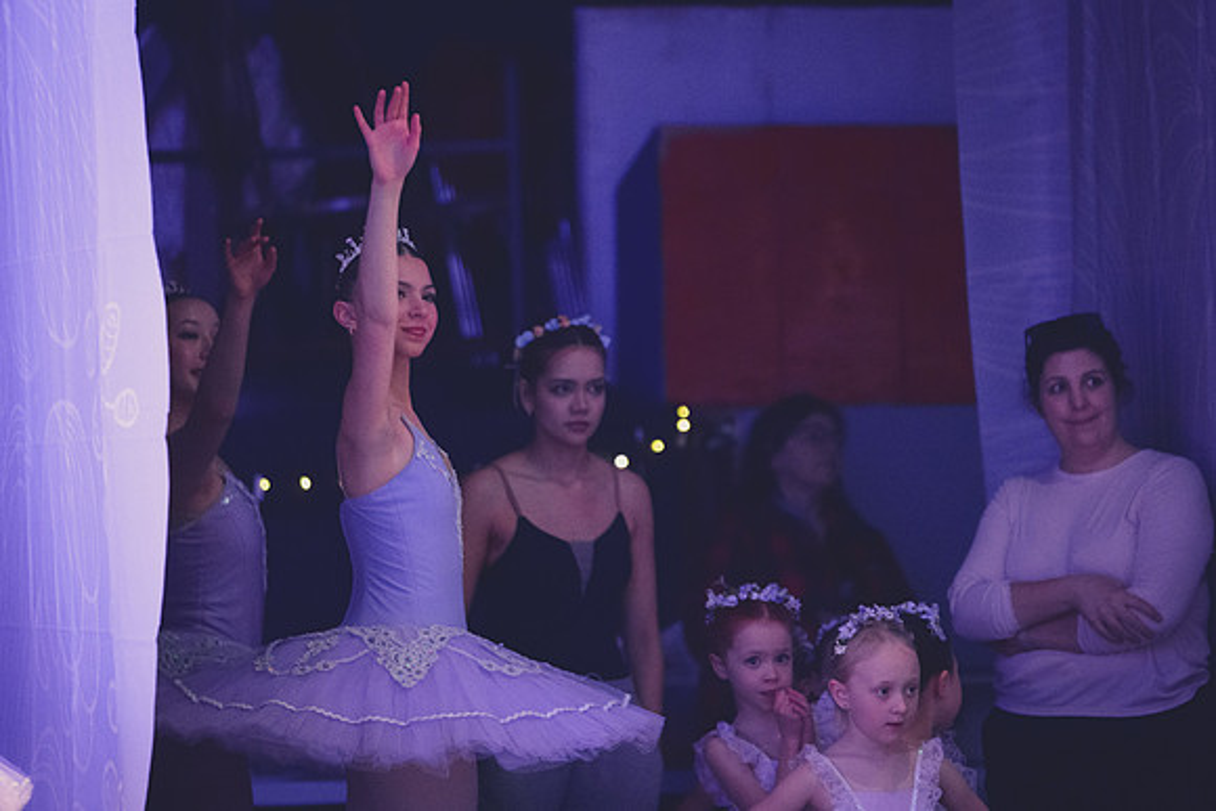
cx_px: 503
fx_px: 8168
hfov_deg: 8.5
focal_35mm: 242
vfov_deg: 5.7
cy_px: 336
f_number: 2.8
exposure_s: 1/250
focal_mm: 200
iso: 12800
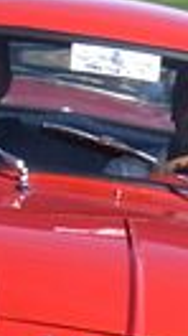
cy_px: 412
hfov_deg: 1.5
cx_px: 536
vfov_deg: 2.8
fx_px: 6973
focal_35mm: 785
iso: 100
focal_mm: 55
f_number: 16
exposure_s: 1/50
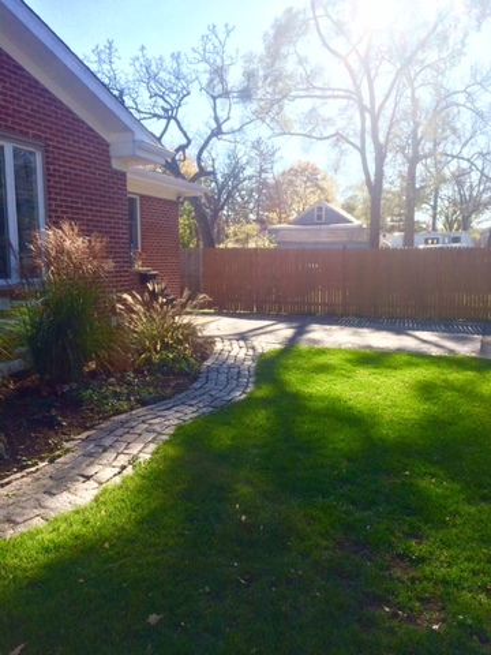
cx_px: 246
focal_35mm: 29
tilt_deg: -7.9
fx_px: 548
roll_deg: +0.8
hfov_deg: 48.2
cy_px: 328
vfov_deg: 61.7
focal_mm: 4.15
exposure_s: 1/774
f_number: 2.2
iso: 32
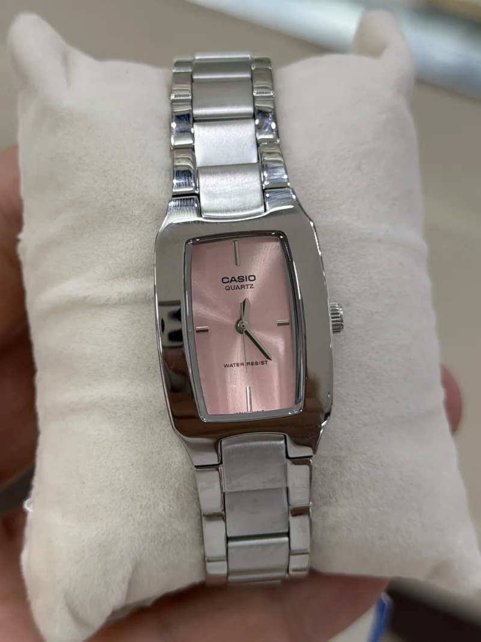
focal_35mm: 48
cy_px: 321
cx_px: 240
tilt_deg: -62.6
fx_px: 889
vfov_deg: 39.7
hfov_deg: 30.3
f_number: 1.78
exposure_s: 1/382
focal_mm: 6.76
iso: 64
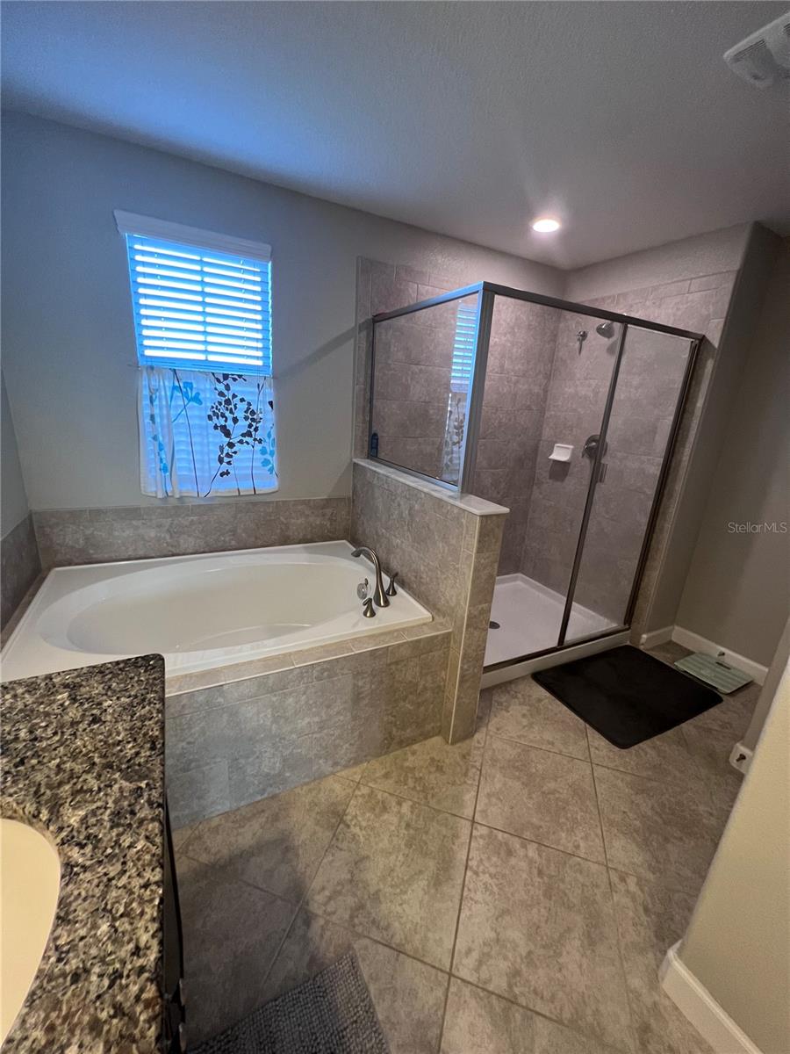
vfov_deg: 106.2
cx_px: 395
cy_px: 527
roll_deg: -3.2
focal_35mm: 13
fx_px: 396
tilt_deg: -16.3
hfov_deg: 89.9
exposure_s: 1/60
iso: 200
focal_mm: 1.57
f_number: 1.8
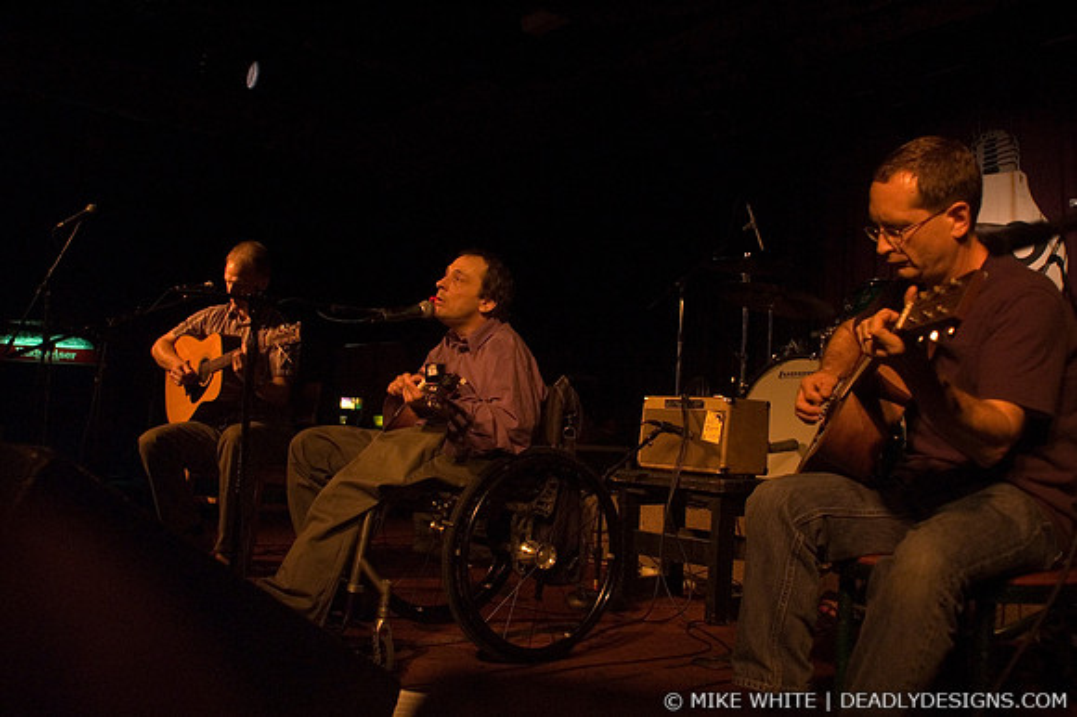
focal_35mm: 30
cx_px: 538
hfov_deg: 62.0
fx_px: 897
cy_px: 358
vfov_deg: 43.6
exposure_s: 1/50
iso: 800
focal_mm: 20
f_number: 3.2
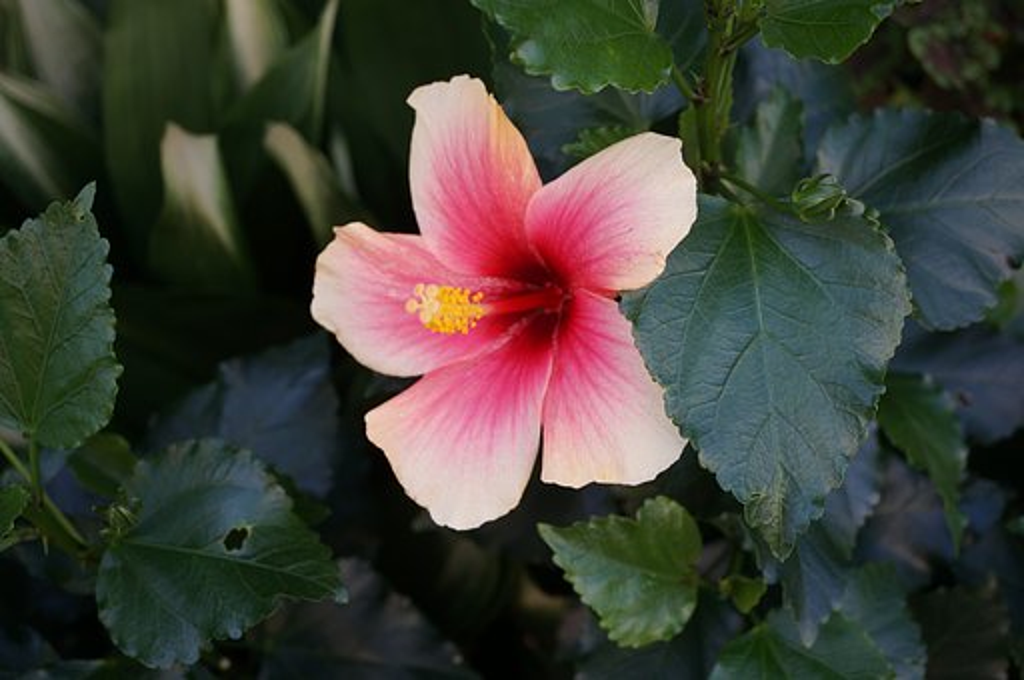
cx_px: 512
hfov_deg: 43.7
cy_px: 340
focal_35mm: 45
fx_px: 1278
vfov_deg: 29.8
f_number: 4.5
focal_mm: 30
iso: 100
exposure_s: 1/80
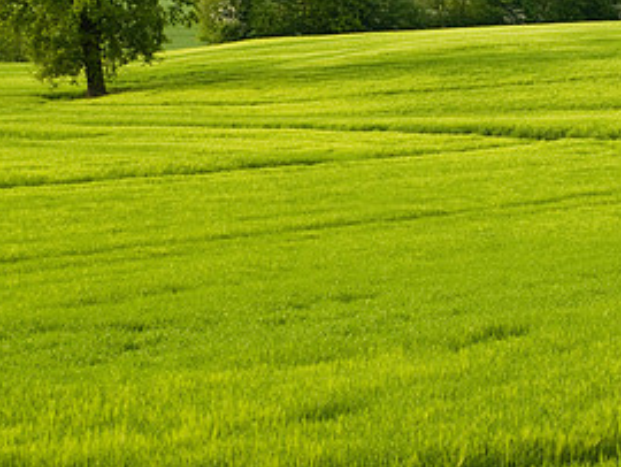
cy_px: 108
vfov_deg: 9.6
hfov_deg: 12.7
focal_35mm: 155
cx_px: 467
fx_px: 2783
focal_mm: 50
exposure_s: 1/90
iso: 140
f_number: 4
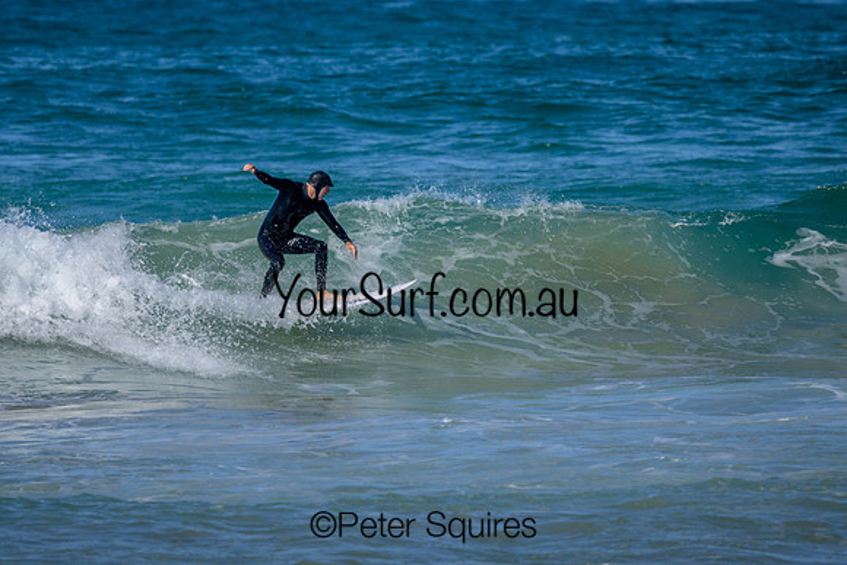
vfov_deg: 1.3
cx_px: 326
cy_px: 210
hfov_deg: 1.9
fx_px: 25862
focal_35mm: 1099
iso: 250
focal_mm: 800
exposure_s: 1/2000
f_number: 6.3
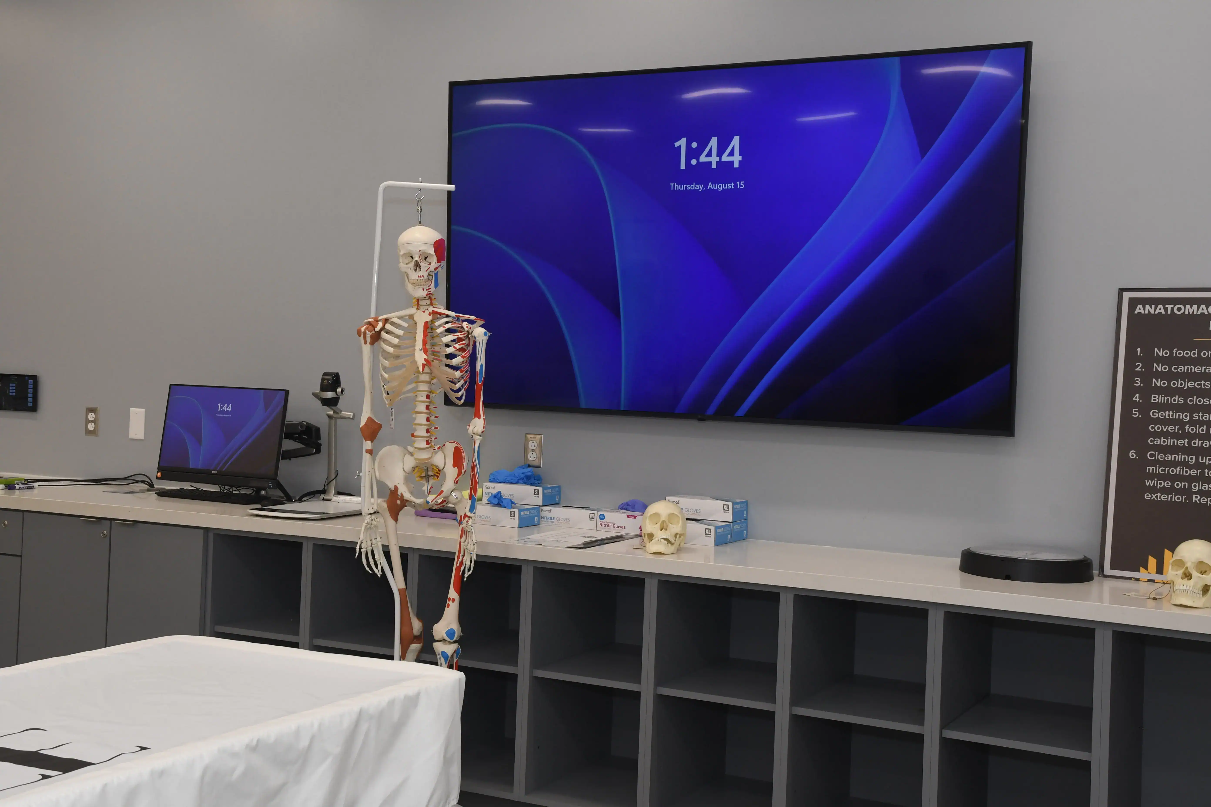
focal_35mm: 45
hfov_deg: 43.6
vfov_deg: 29.9
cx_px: 606
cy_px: 404
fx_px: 1514
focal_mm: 30
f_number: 11
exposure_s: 1/60
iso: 1000
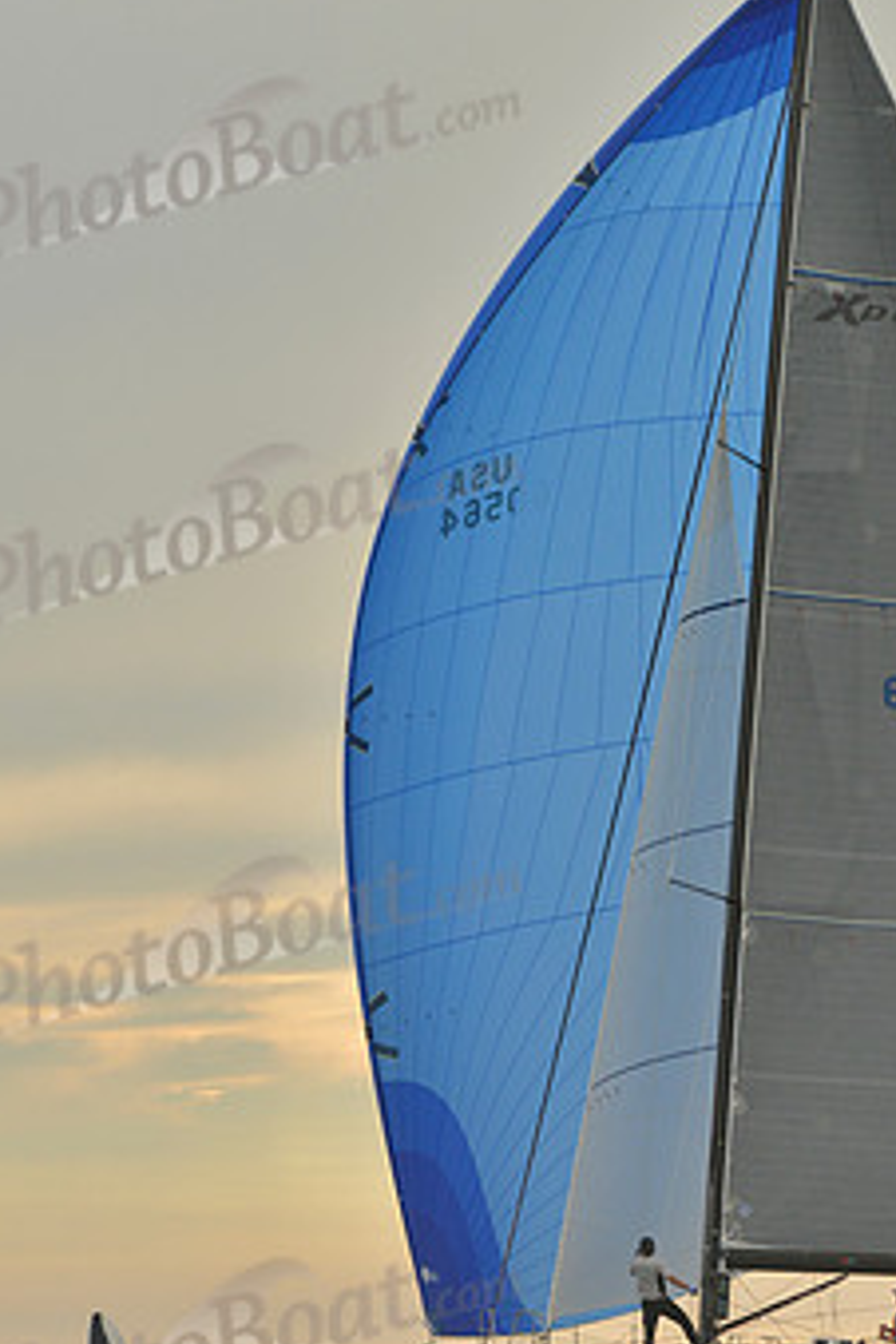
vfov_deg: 13.3
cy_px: 678
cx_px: 728
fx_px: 5749
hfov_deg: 8.9
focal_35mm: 154
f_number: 6.3
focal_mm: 90
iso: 400
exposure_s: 1/1250
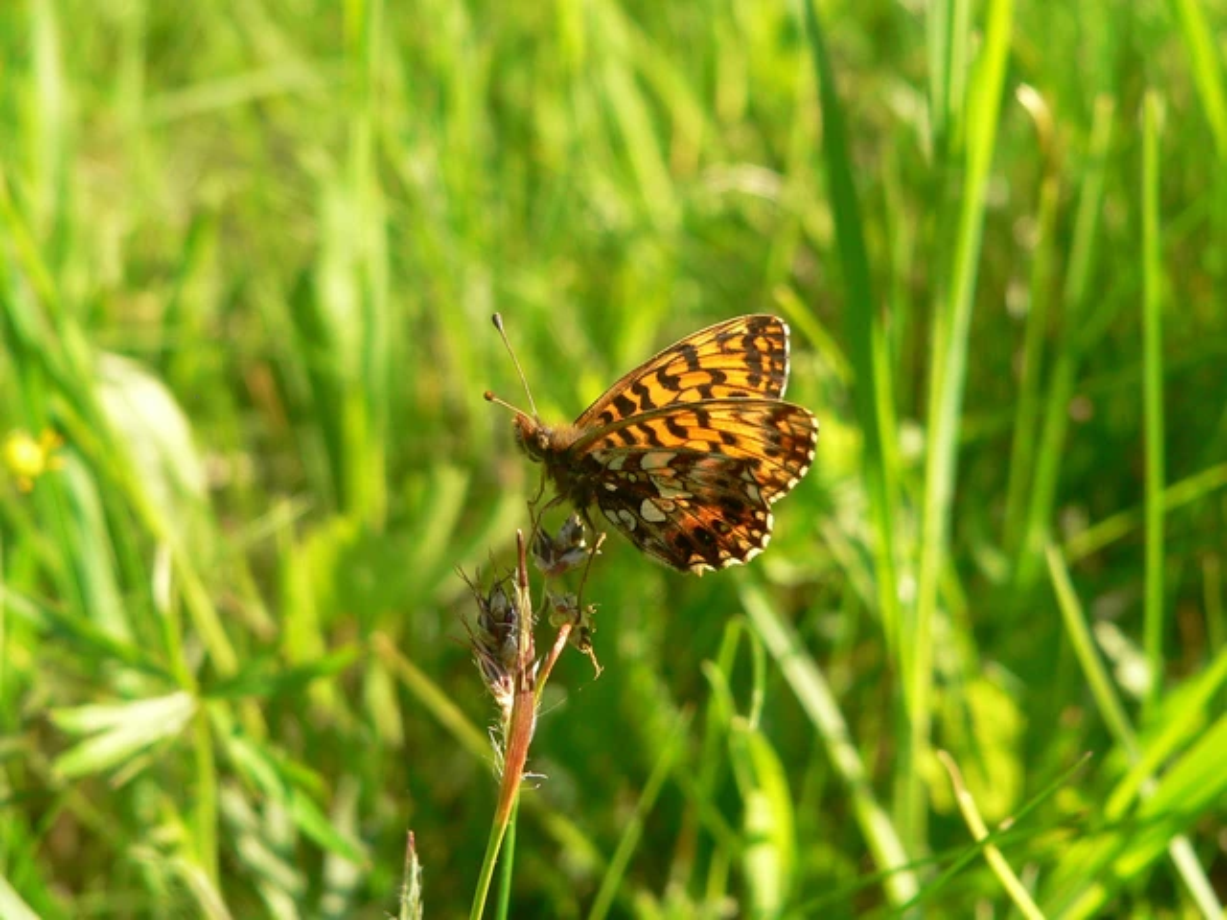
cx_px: 614
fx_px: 2907
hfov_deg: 23.8
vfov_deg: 18.0
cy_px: 460
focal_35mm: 82
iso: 100
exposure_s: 1/200
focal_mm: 13.6
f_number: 4
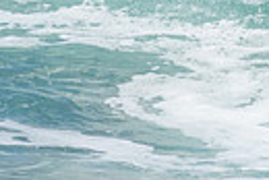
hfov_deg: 0.6
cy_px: -144
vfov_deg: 0.4
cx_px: 432
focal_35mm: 3575
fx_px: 26743
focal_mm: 800
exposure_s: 1/2000
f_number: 11
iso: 800
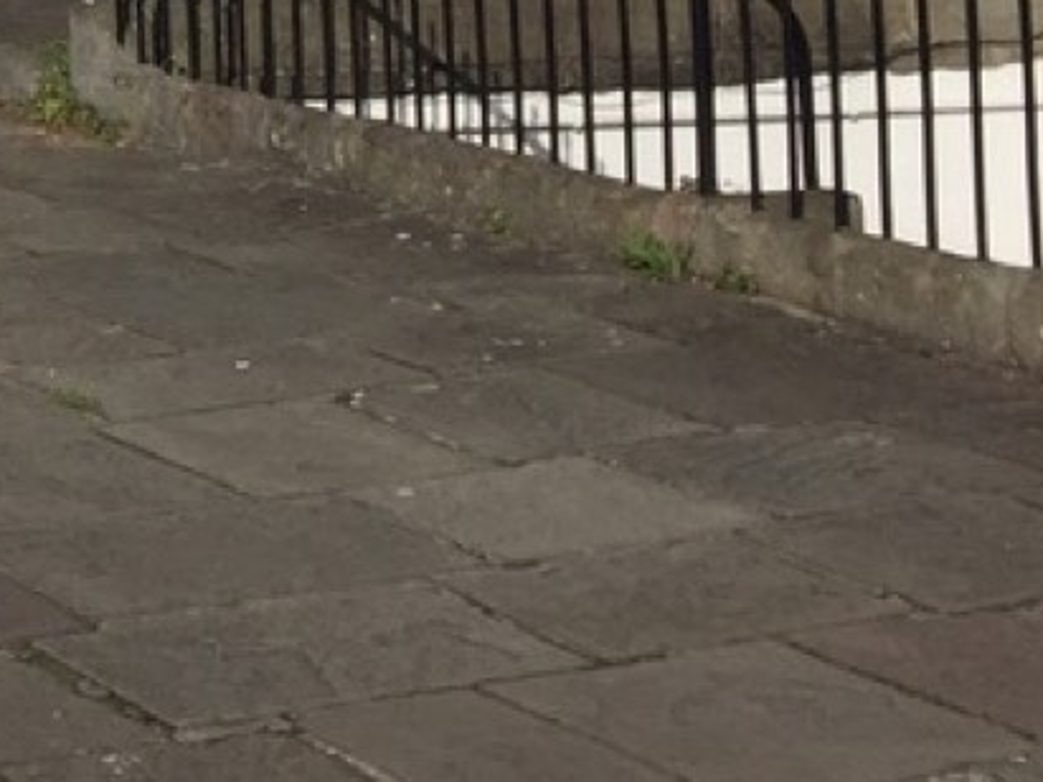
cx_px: -624
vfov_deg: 11.9
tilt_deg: +4.4
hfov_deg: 15.7
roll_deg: -1.0
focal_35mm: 113
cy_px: -698
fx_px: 3404
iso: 32
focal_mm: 4.15
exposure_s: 1/5650
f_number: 2.2
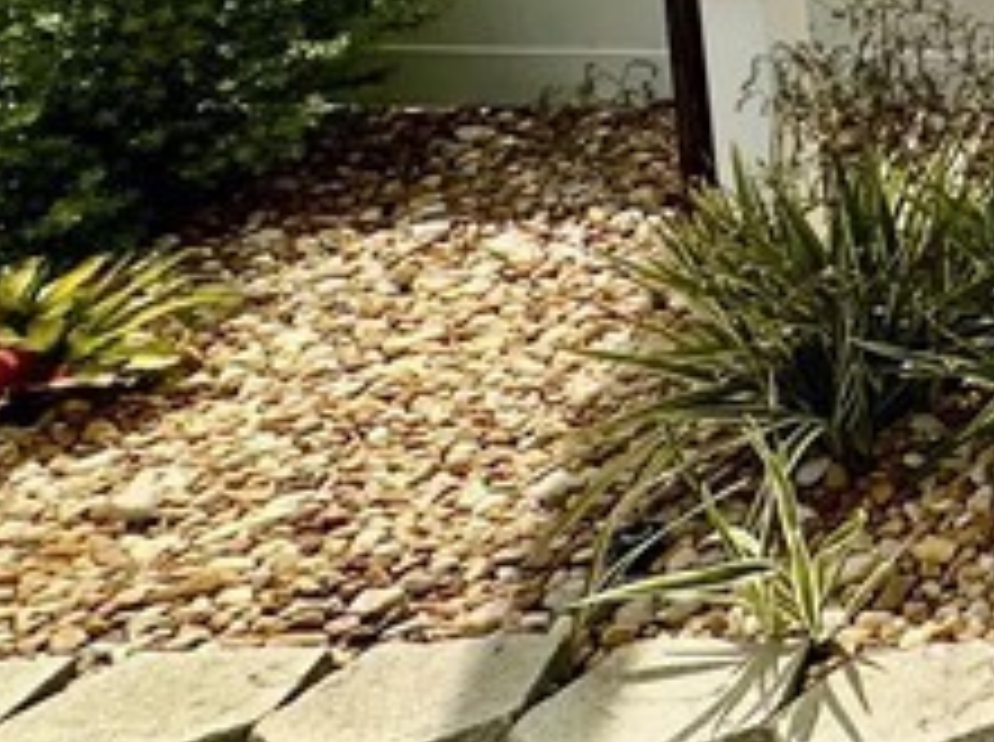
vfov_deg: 20.3
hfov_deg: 17.7
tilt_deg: -8.0
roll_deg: -0.9
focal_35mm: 65
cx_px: 2100
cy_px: -265
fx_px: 1863
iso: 50
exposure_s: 1/3040
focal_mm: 2.22
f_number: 2.2
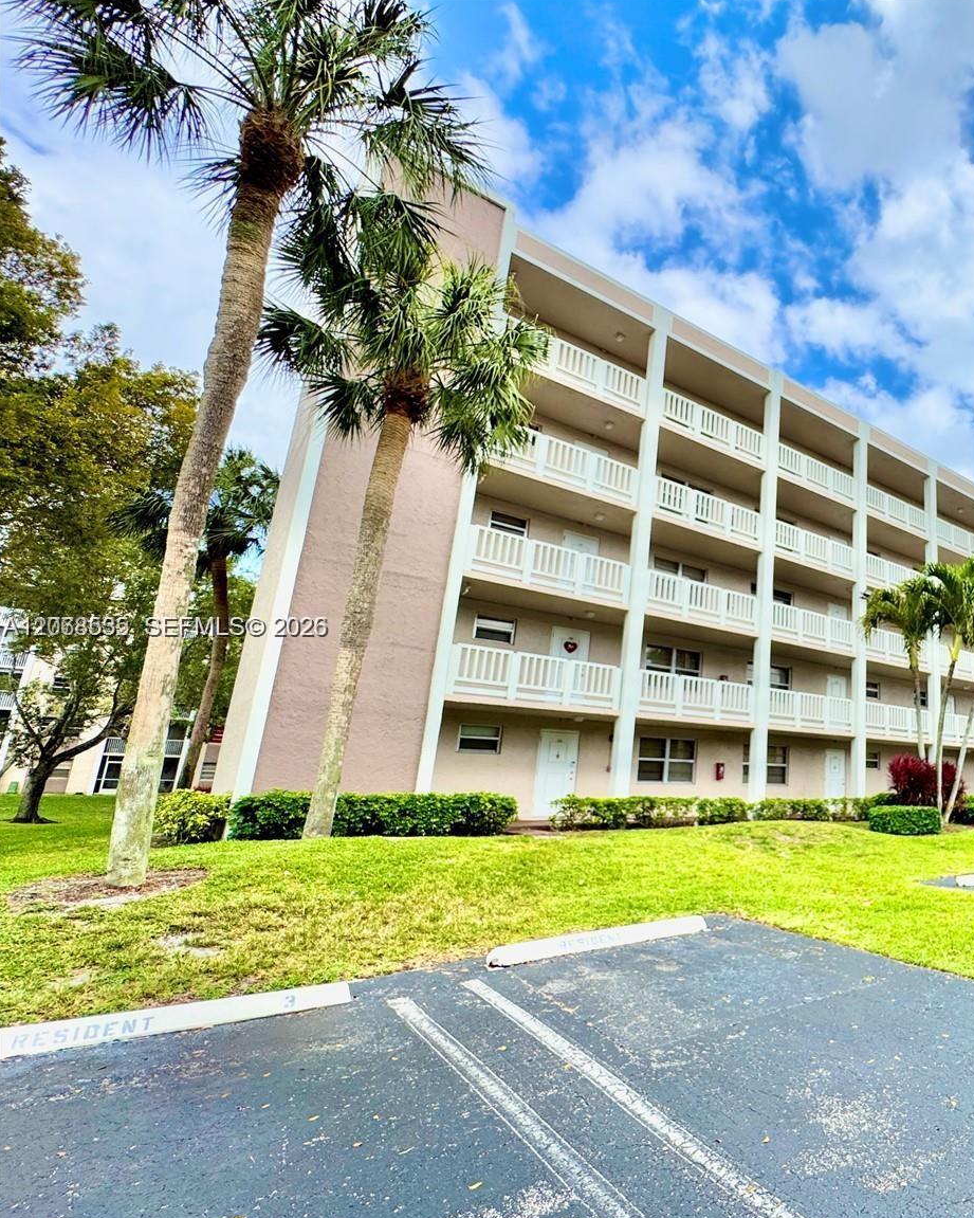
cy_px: 629
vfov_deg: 83.3
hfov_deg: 61.7
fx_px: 685
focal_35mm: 19
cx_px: 844
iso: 40
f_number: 2.2
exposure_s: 1/1020
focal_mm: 2.22
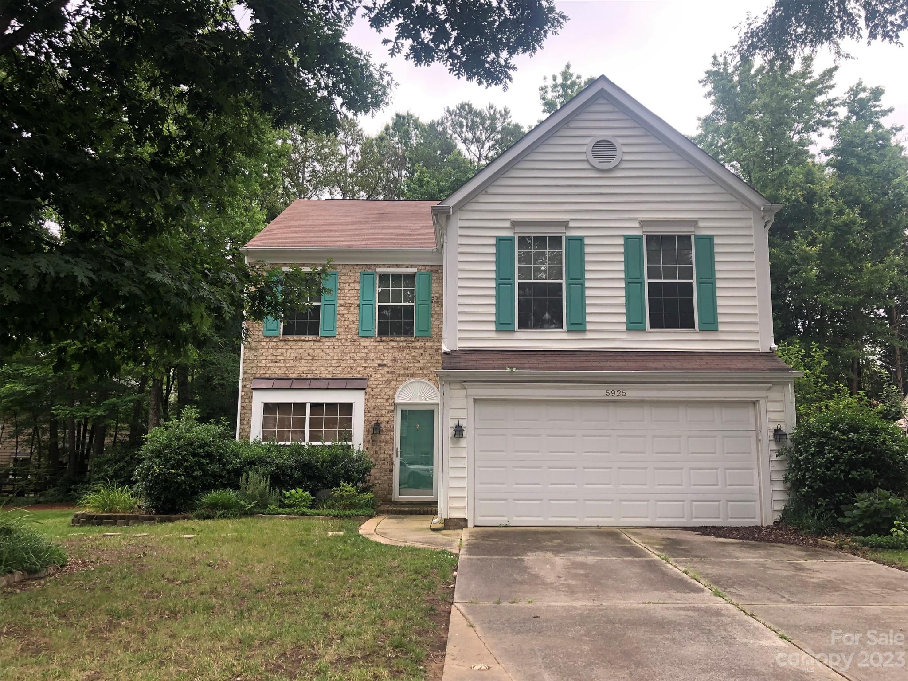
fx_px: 734
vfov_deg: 49.7
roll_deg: +0.0
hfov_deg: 63.4
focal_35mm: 28
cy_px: 340
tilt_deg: +7.3
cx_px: 454
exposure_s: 1/302
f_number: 1.8
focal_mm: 3.99
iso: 20
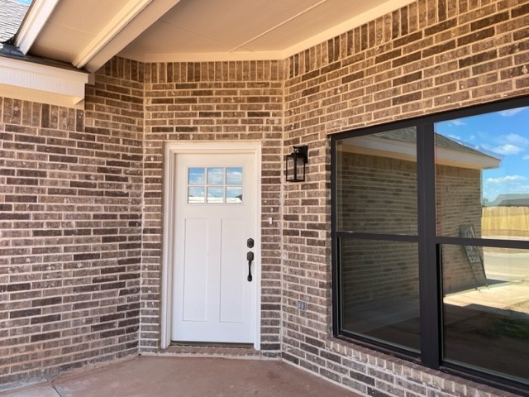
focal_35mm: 26
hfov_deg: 67.3
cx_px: 264
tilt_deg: +3.6
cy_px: 198
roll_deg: -0.3
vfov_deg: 53.1
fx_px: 397
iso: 32
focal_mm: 4.2
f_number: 1.6
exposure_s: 1/506
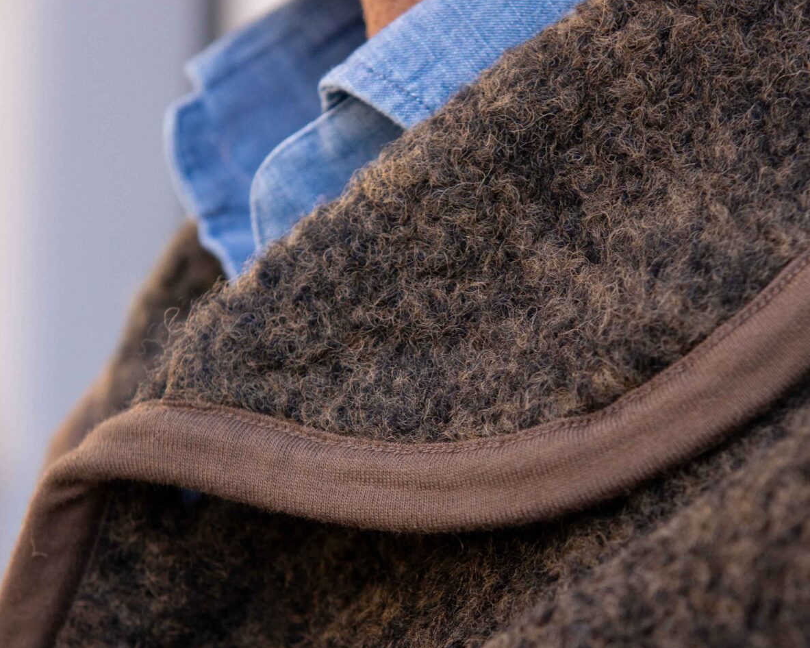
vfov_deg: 12.2
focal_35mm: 126
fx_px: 3020
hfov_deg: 15.3
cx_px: 453
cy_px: 392
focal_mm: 62
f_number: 5
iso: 800
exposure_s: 1/400
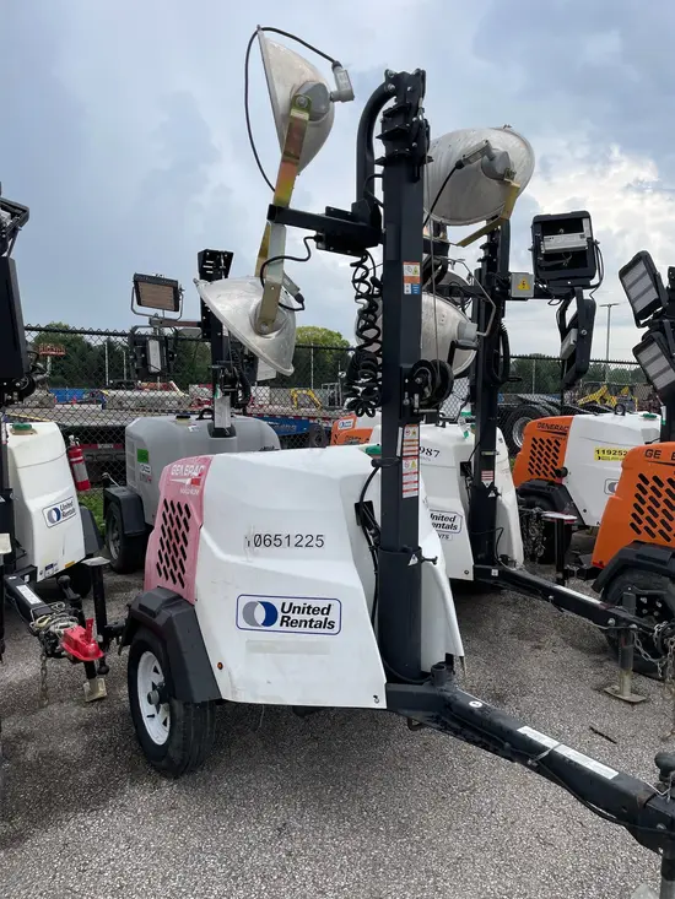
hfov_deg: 53.1
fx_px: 676
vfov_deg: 67.3
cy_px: 450
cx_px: 338
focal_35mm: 26
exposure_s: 1/545
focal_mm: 4.2
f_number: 1.6
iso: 32
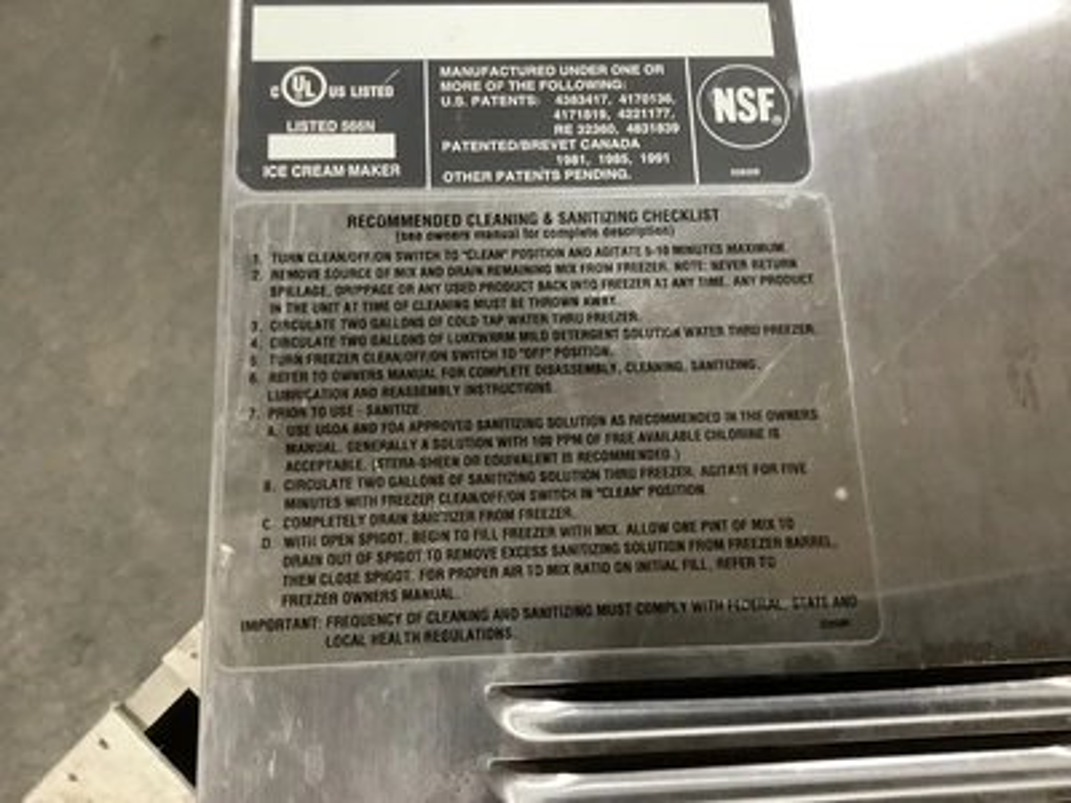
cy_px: 402
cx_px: 536
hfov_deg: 58.4
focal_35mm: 31
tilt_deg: -81.0
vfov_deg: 45.4
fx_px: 959
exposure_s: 1/30
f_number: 2.4
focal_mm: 3.3
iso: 500
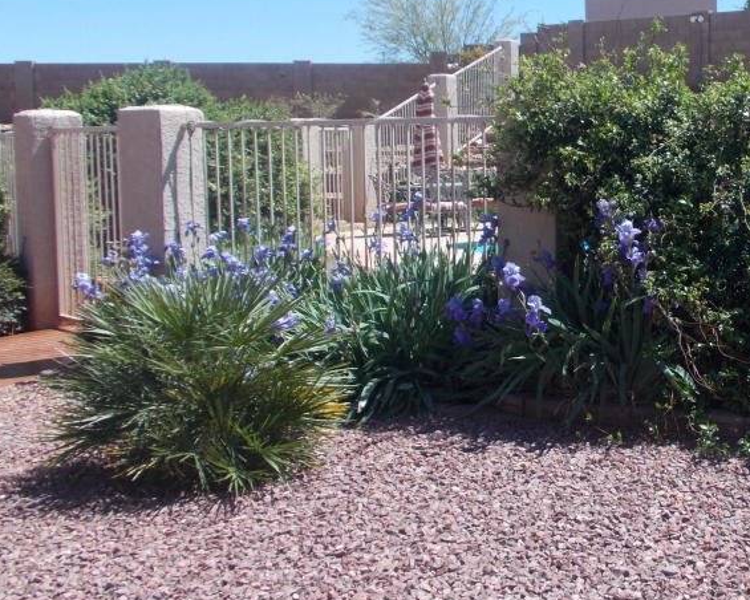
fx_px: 1021
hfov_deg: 38.0
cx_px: 653
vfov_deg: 32.5
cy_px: 214
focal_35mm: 46
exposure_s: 1/100
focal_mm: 4.6
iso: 80
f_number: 8
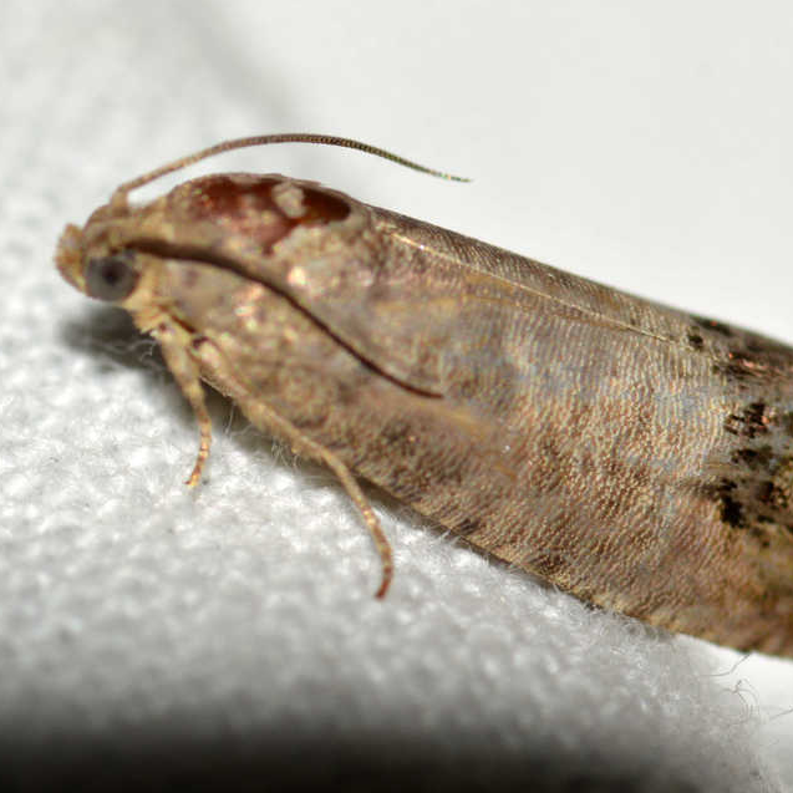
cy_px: 396
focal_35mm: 192
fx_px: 4976
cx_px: 510
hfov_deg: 9.1
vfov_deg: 9.1
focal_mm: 100
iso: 100
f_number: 18
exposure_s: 1/200
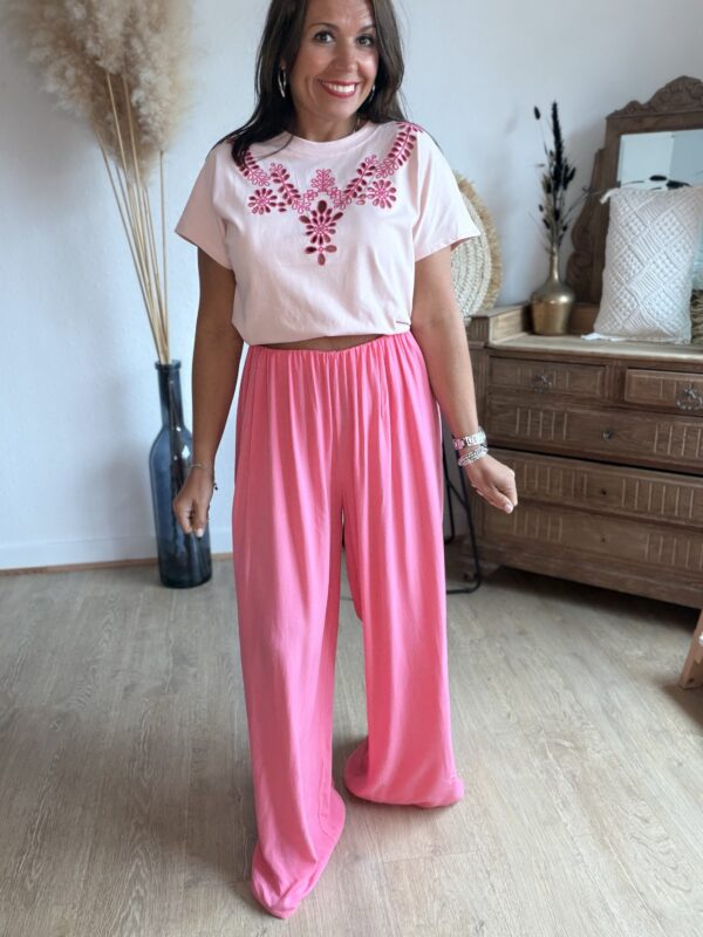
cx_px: 352
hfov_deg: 46.8
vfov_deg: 60.0
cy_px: 468
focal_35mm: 30
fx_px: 812
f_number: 1.9
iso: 80
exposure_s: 1/89
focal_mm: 2.71
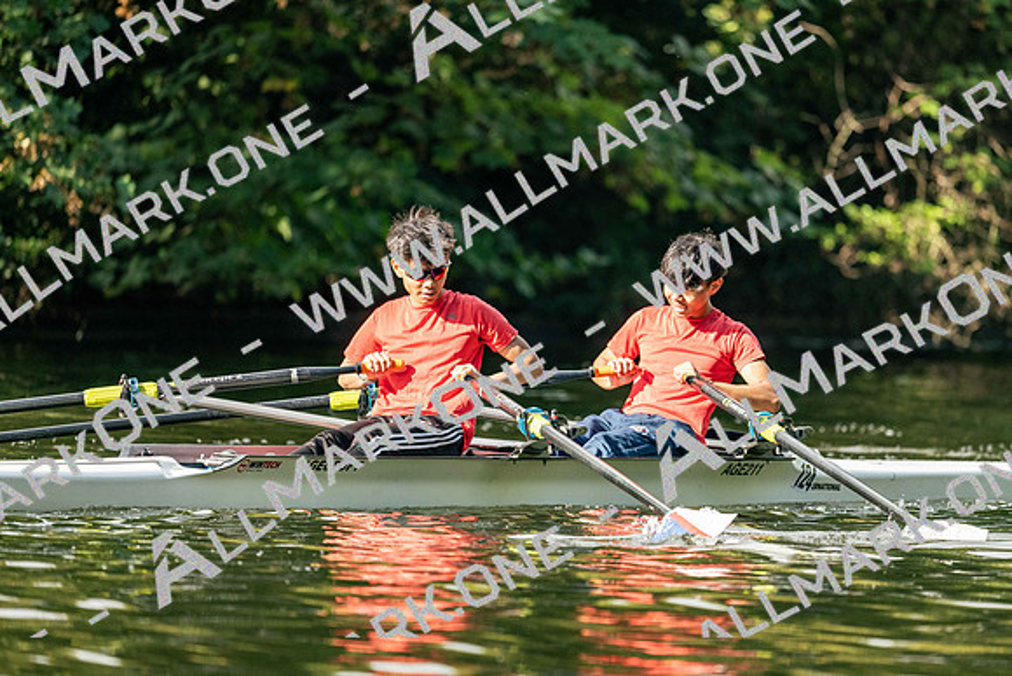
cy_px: 338
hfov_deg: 5.1
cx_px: 506
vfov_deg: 3.4
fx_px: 11252
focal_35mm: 400
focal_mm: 400
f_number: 4.5
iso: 1250
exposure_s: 1/2500
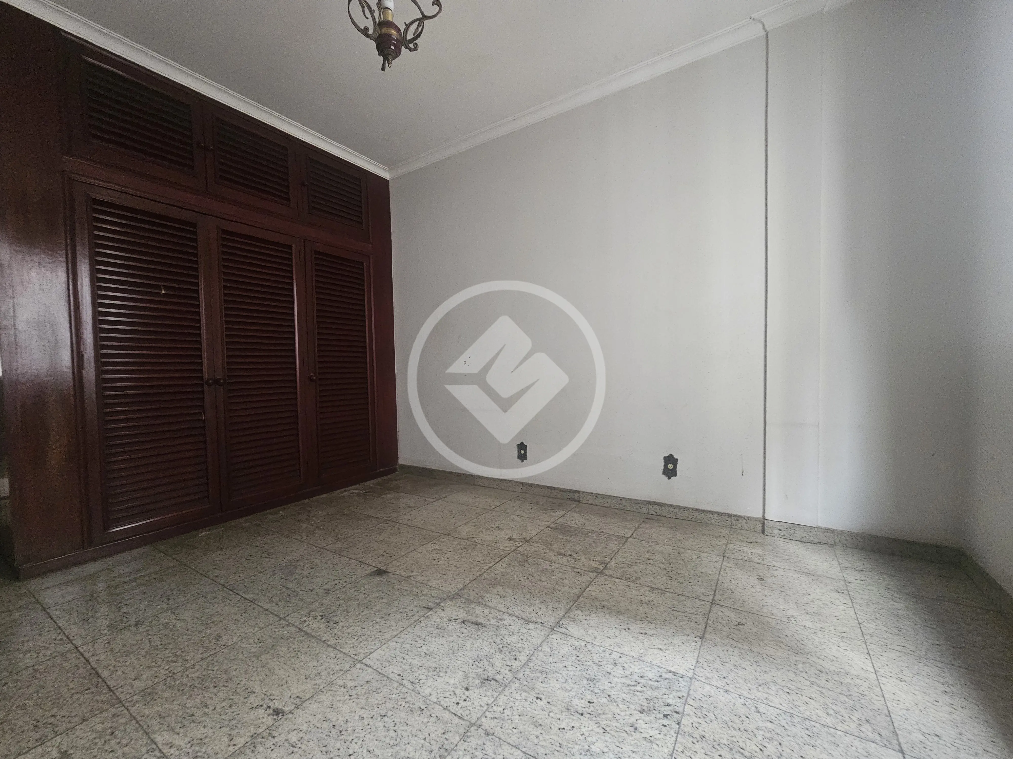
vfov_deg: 89.9
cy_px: 380
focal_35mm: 13
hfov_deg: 106.2
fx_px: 380
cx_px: 506
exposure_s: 1/24
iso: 640
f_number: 2.2
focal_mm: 2.2
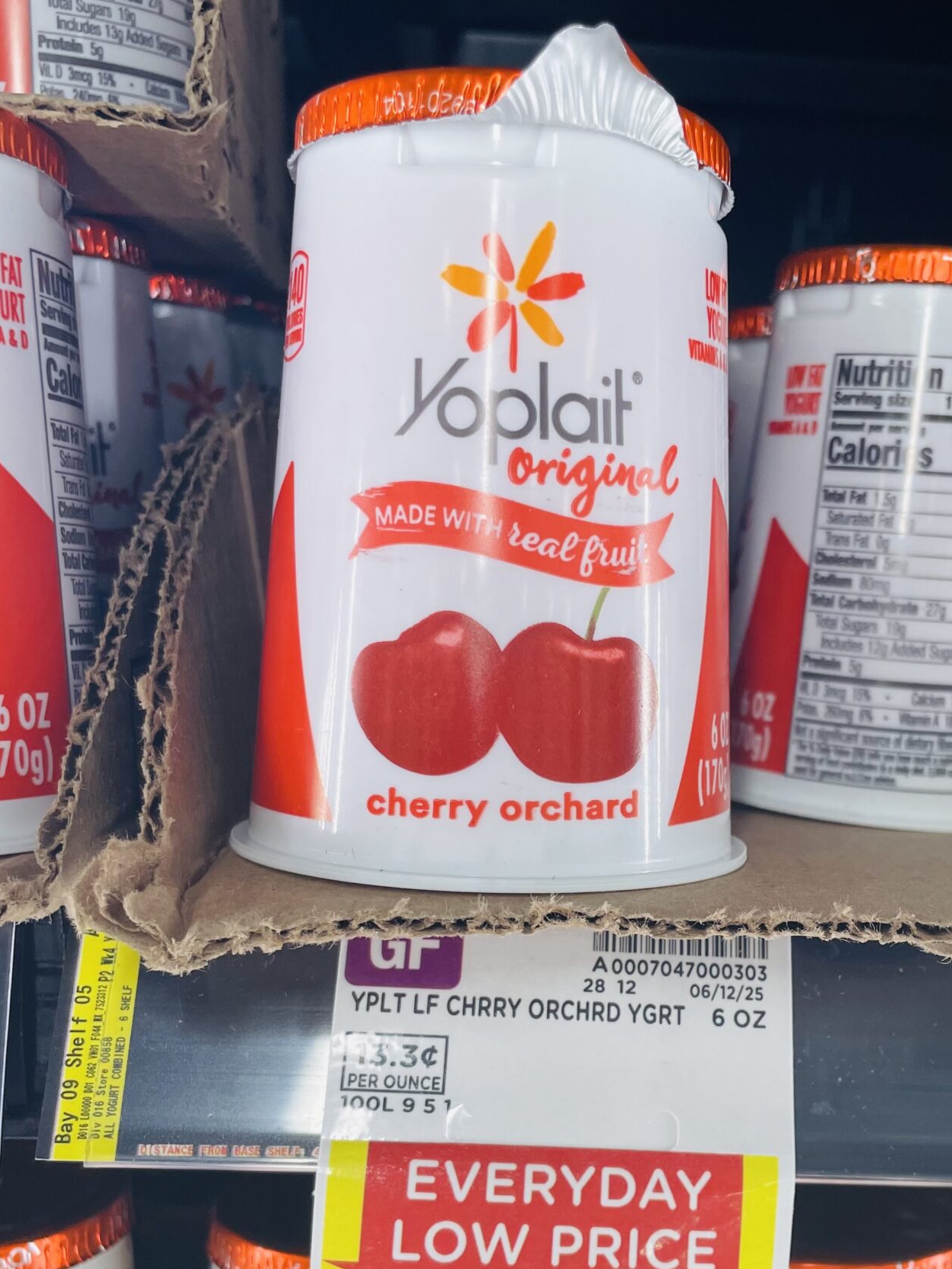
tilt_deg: -13.4
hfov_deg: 35.6
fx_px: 1467
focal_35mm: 40
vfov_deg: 46.3
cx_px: 632
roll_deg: -2.4
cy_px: 805
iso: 64
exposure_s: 1/120
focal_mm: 4.2
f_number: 1.6
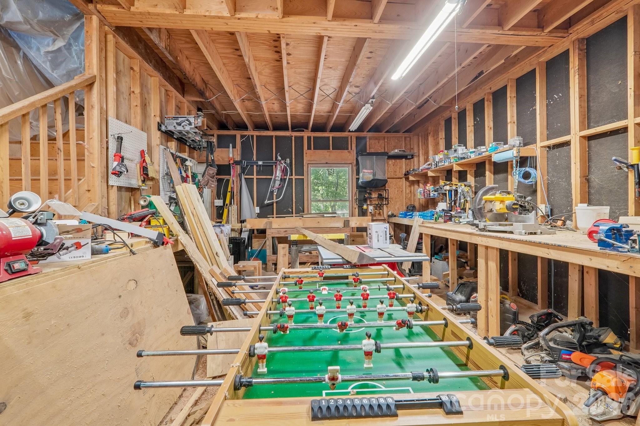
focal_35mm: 15
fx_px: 267
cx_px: 320
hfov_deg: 100.4
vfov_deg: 77.3
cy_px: 213
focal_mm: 10
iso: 400
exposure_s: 1/3.33
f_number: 8
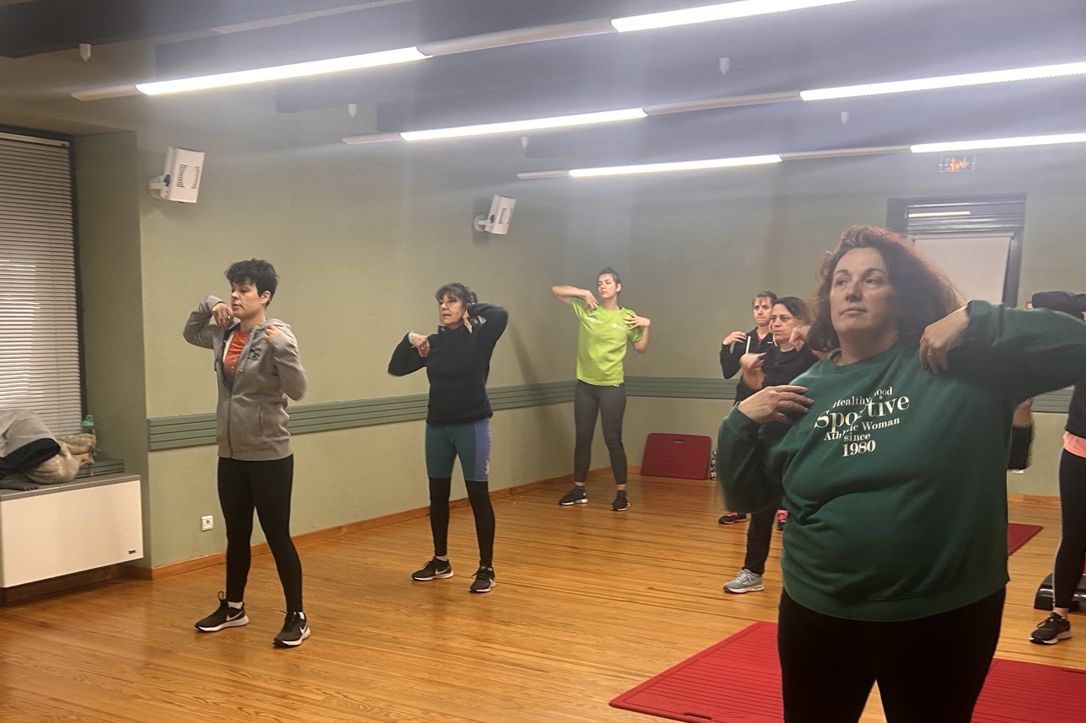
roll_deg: -0.6
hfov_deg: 46.0
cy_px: 535
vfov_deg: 31.4
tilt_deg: -9.5
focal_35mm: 42
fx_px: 1267
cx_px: 407
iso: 80
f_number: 1.5
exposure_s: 1/50
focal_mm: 5.7
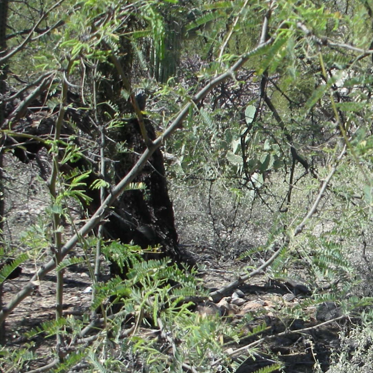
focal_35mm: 86
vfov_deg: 20.2
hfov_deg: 19.5
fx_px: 1048
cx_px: 390
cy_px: 196
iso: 50
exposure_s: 1/60.7
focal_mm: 5.8
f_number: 8.5
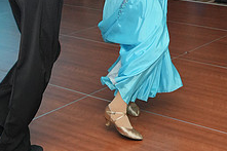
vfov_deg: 14.2
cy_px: -53
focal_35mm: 92
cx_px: 73
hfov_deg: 22.1
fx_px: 580
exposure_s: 1/200
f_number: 4
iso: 3200
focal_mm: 35
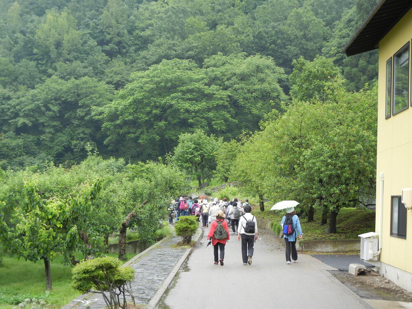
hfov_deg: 28.6
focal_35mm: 68
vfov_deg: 21.6
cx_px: 206
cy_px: 154
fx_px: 809
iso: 160
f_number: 4.1
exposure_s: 1/130
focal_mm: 12.2
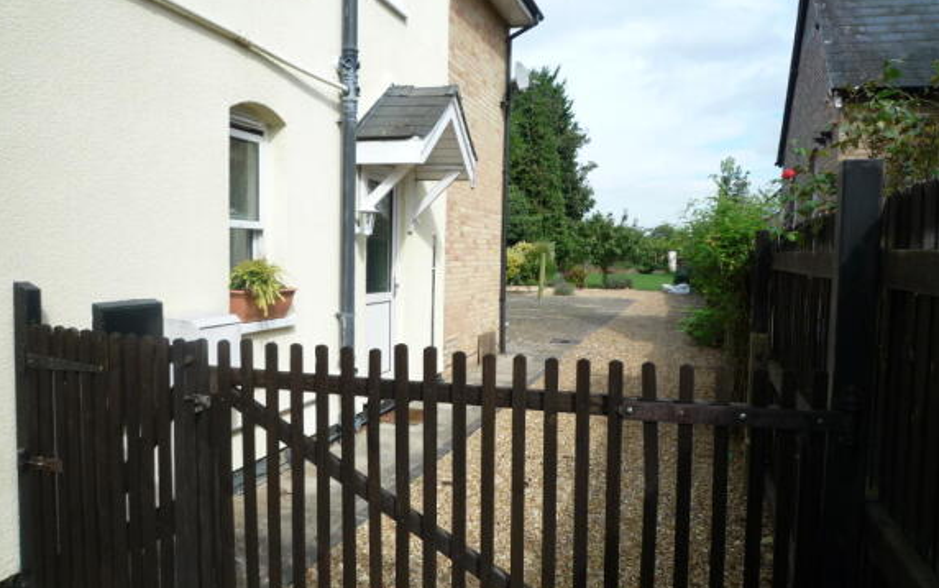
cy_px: 296
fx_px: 691
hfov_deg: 68.4
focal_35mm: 27
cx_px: 464
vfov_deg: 46.1
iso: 100
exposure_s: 1/500
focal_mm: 4.4
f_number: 4
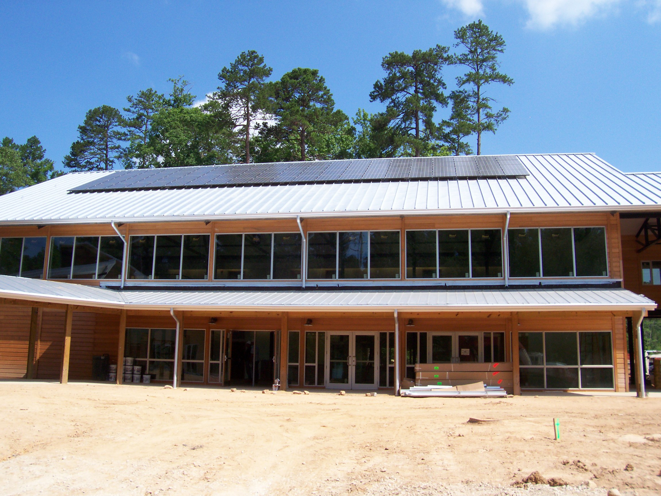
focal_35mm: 34
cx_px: 330
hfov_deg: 54.0
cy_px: 248
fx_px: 649
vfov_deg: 41.8
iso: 80
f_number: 5.1
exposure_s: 1/394
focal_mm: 5.6
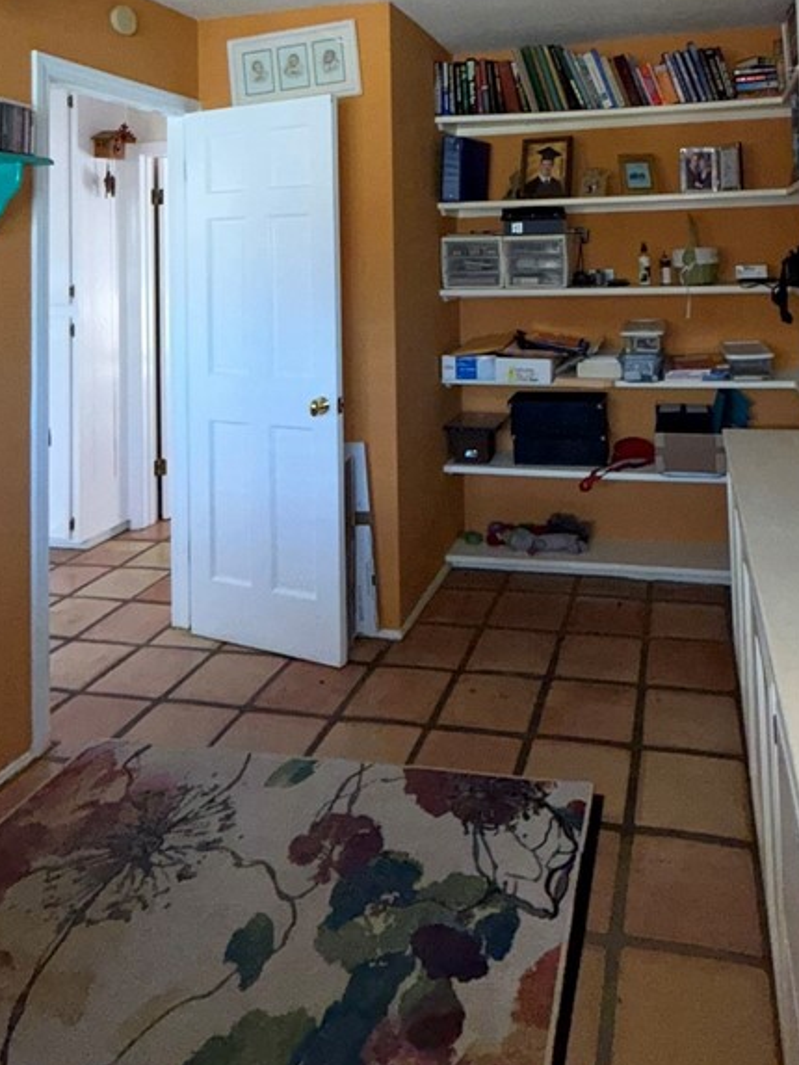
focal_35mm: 25
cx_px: 524
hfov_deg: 53.9
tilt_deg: +1.1
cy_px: 229
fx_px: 769
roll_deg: +1.6
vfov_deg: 63.9
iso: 320
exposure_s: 1/84
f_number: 2.2
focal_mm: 2.22
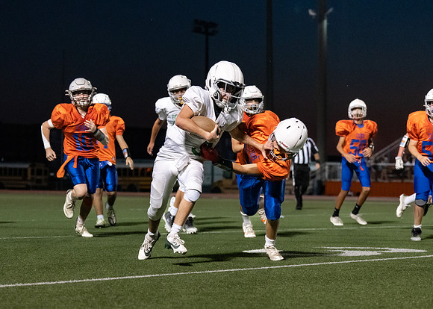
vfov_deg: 12.8
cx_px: 239
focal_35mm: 112
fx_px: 1374
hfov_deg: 17.9
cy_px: 214
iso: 4000
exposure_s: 1/1000
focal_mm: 70
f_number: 2.8
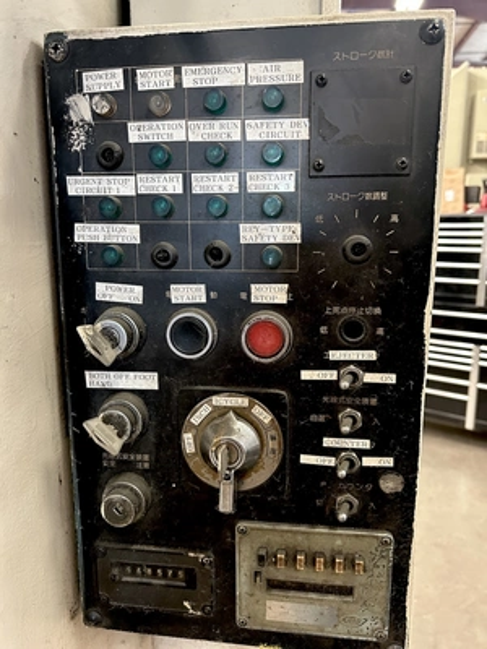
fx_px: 488
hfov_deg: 53.1
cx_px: 244
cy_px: 324
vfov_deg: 67.3
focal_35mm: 26
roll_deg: +0.0
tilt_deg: -10.1
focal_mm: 5.7
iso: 400
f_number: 1.5
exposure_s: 1/40
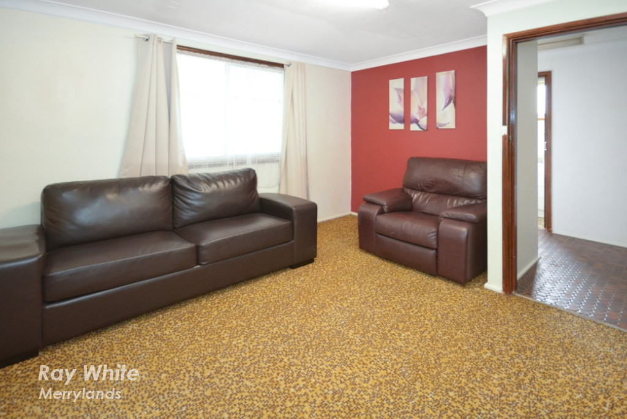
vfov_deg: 77.5
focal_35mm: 15
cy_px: 210
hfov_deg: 100.3
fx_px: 262
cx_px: 314
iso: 220
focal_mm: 10
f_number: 4
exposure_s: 1/60
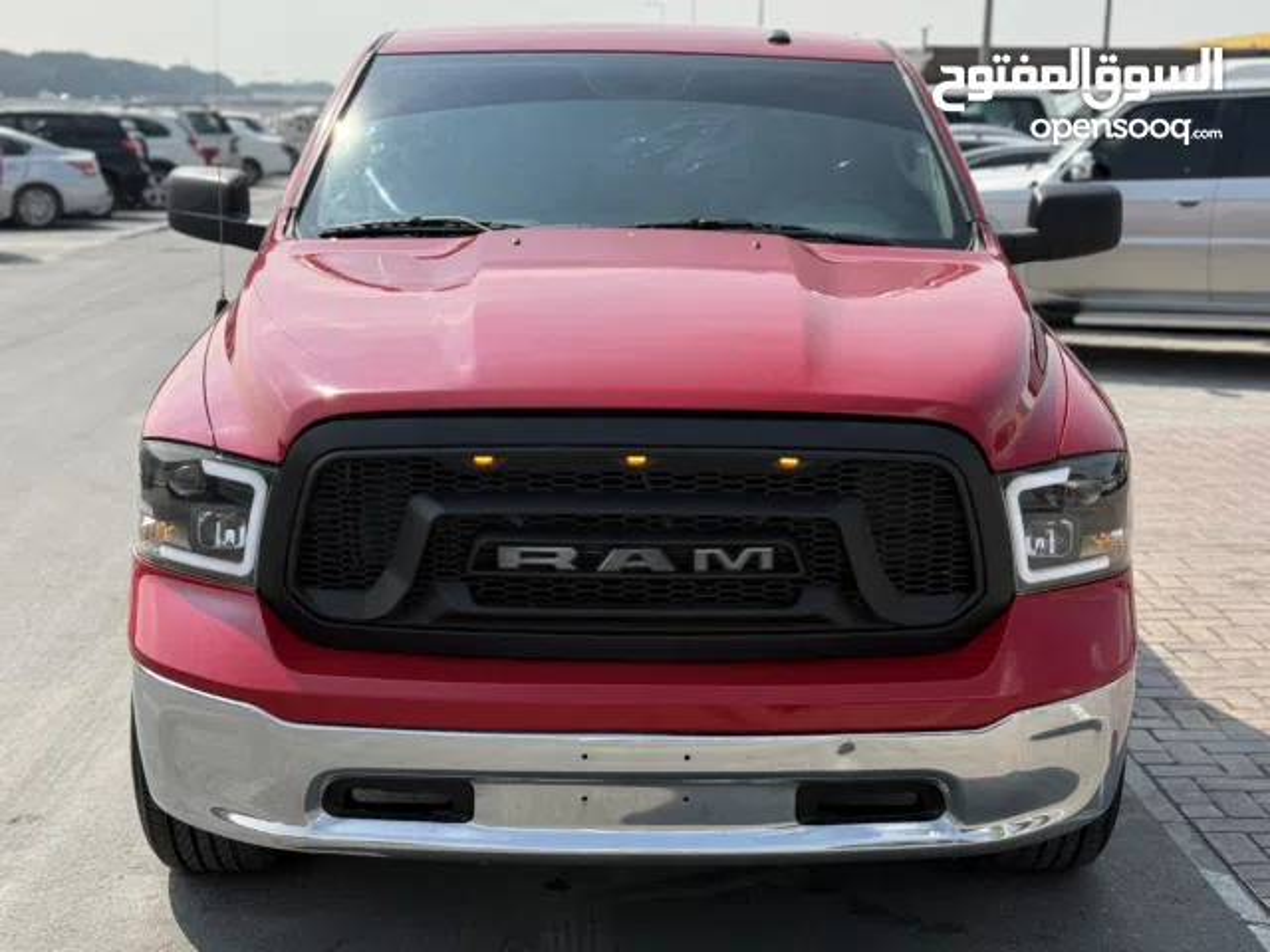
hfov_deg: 39.7
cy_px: 476
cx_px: 635
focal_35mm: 48
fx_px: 1761
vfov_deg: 30.3
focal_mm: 6.76
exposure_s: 1/4329
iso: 64
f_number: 1.78
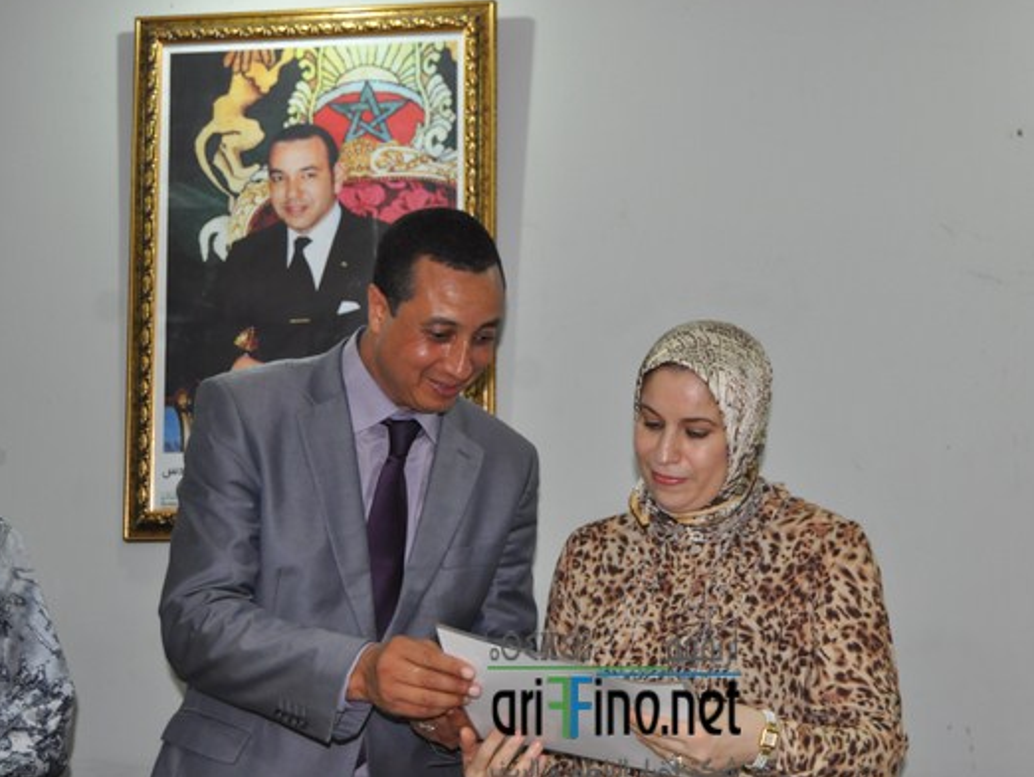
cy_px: 366
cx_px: 614
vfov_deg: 24.4
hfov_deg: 32.1
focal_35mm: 60
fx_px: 1793
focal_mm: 34
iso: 800
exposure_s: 1/60
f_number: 4.5
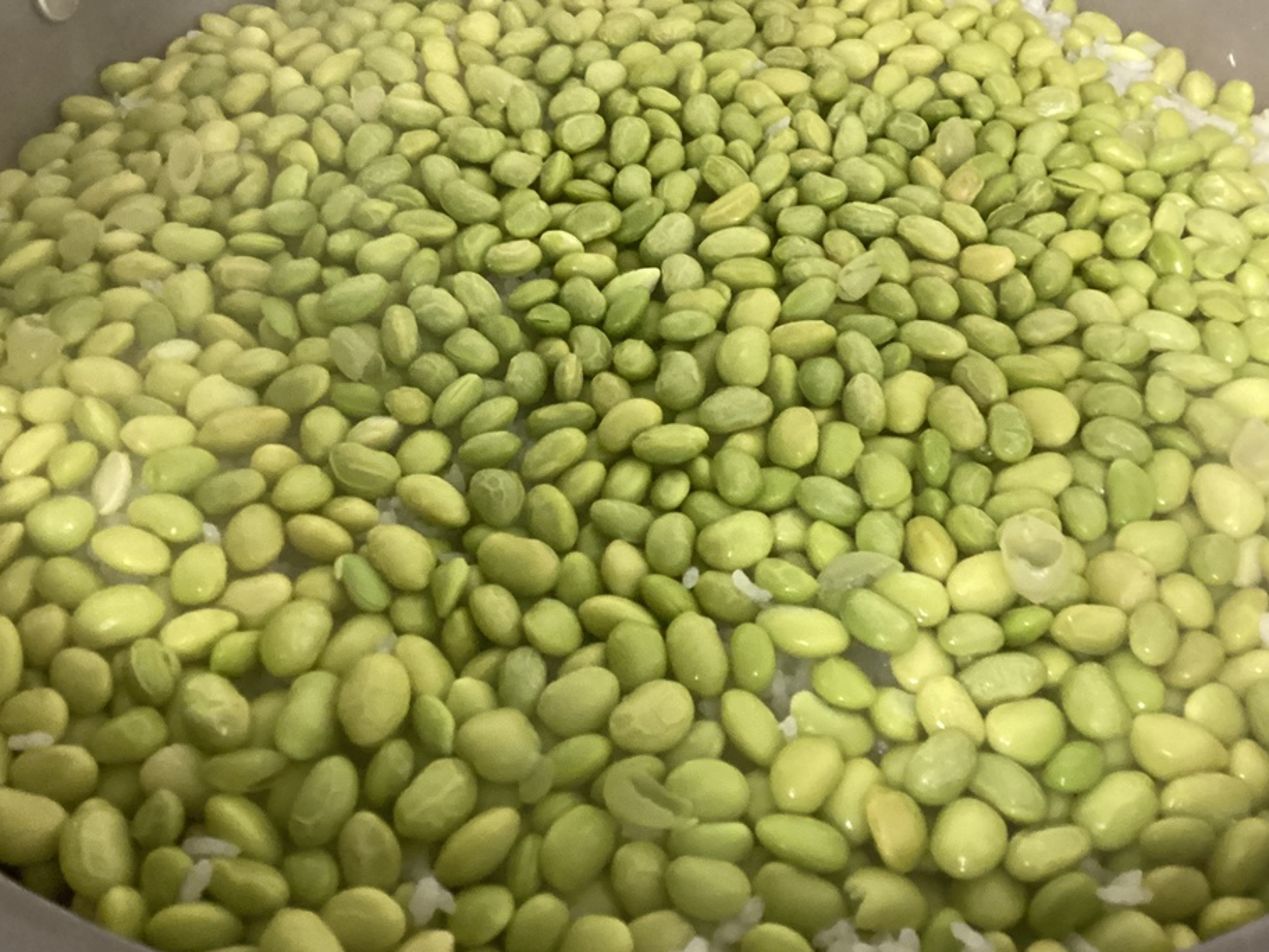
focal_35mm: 34
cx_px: 621
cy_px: 514
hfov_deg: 54.0
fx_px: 1246
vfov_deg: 41.8
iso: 320
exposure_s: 1/30
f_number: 2.4
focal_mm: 3.3
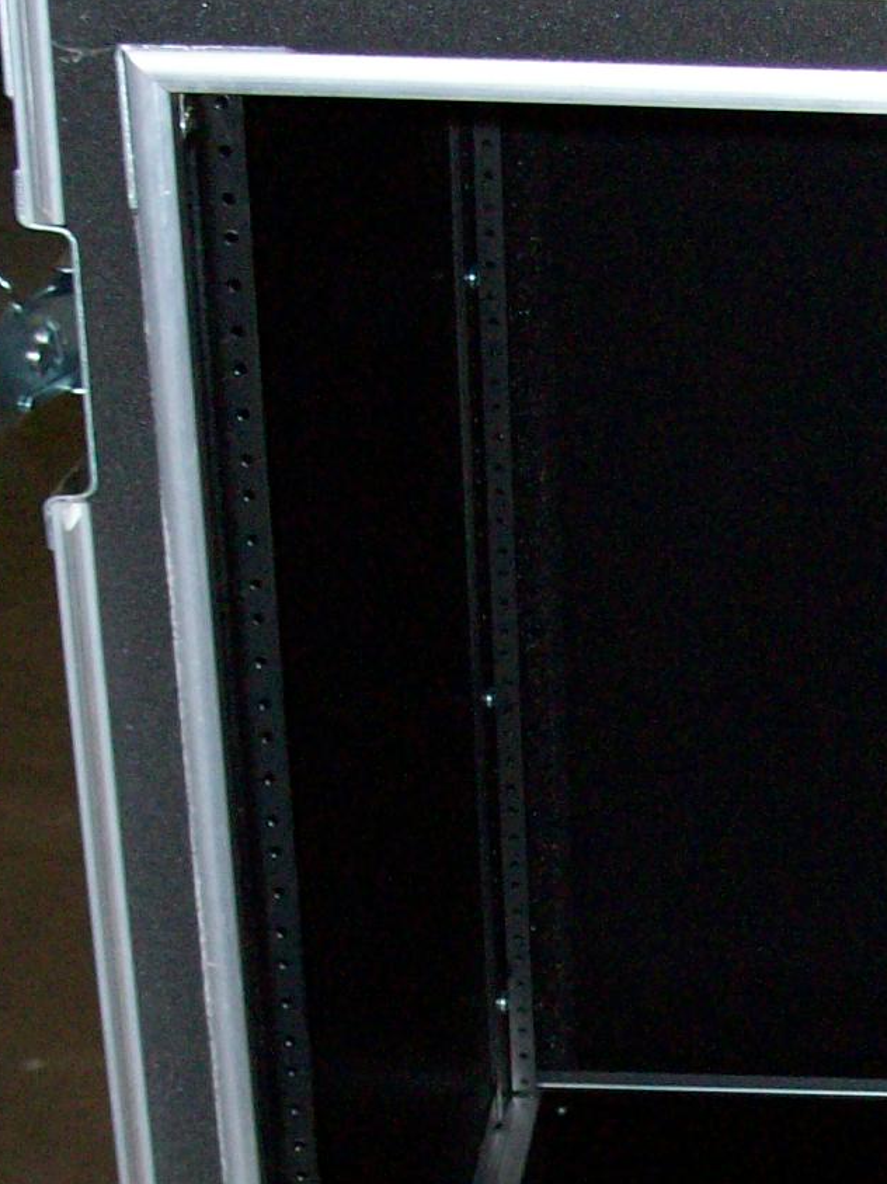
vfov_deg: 19.1
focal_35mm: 102
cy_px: 940
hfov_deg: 14.1
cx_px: 1058
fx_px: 3486
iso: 160
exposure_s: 1/46
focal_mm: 7.1
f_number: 3.2
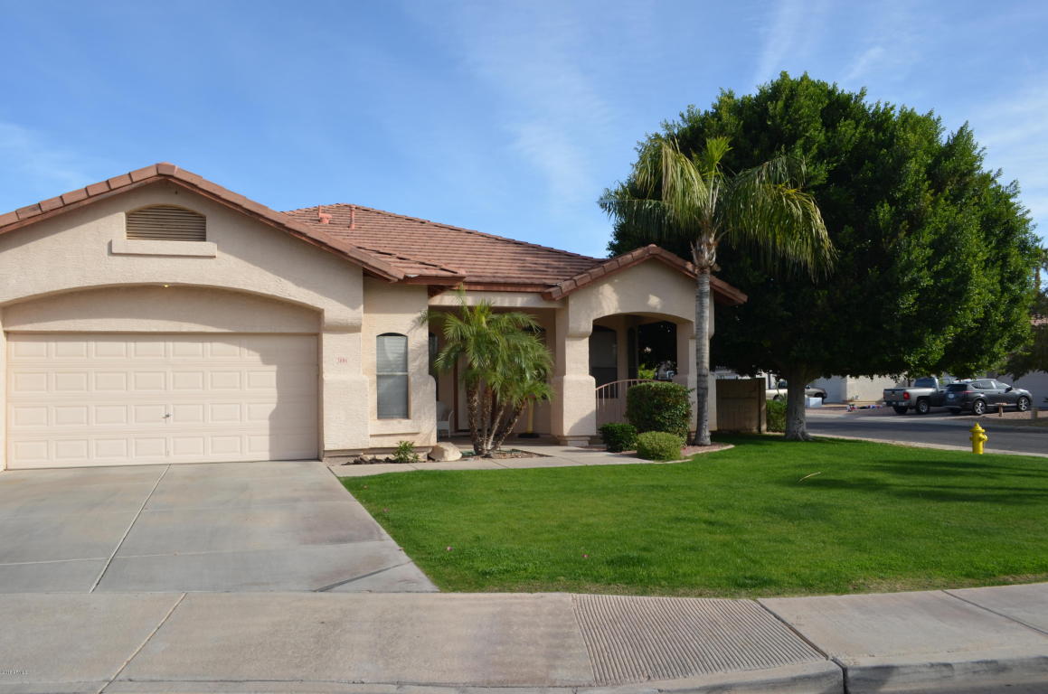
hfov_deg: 67.5
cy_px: 347
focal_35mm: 27
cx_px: 524
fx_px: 784
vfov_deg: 47.7
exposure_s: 1/200
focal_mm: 18
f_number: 8
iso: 100
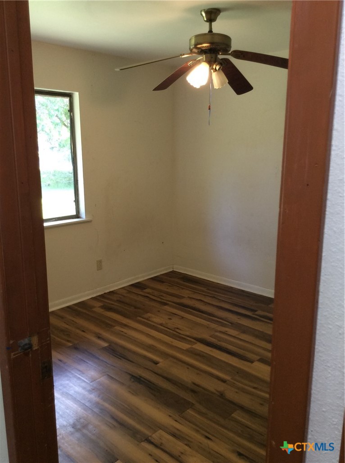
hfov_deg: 44.0
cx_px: 172
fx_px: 426
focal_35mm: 32
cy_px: 232
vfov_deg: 56.9
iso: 64
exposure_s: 1/24
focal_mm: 3.3
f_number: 2.4
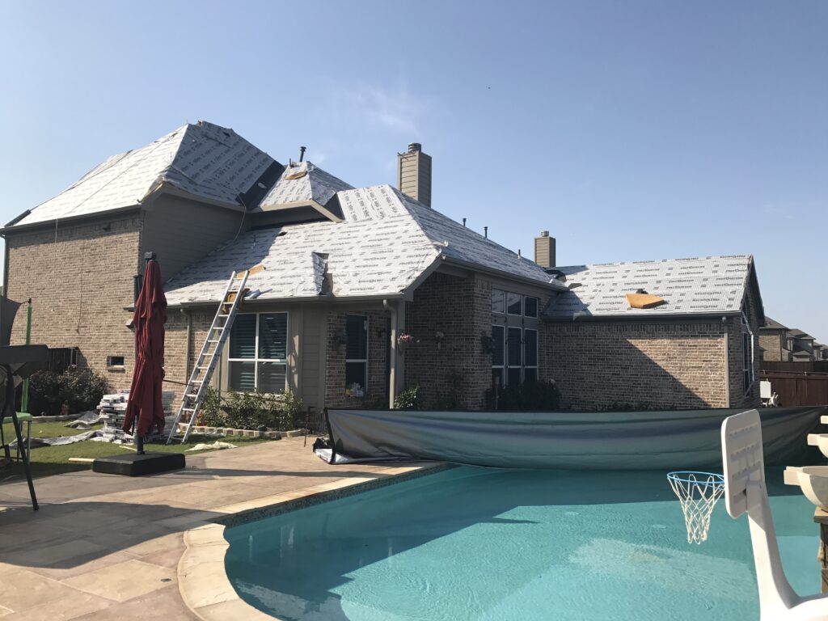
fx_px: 670
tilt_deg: +4.2
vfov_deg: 49.7
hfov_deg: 63.4
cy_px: 310
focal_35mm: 28
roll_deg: -0.7
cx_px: 414
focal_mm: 3.99
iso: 20
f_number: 1.8
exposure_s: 1/2398
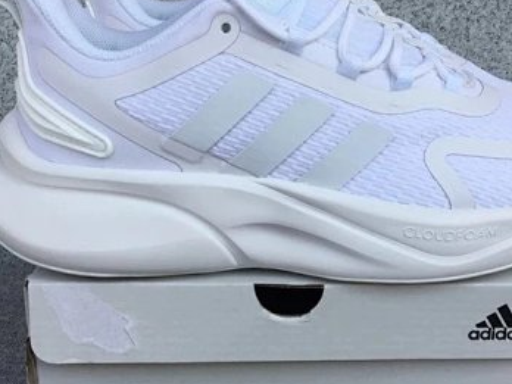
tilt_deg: -20.5
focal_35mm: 57
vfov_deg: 25.6
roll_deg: -0.9
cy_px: 228
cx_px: 303
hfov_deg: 33.7
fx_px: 843
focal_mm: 3.3
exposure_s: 1/754
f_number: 2.4
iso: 25
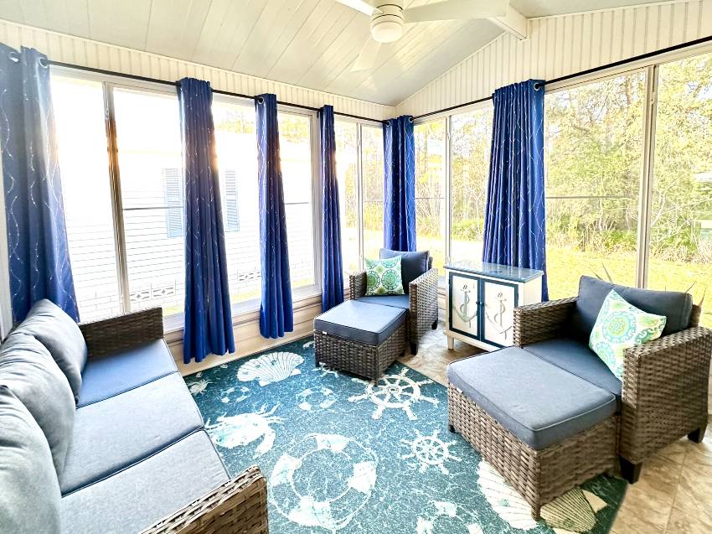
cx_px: 356
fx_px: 288
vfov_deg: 85.6
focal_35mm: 14
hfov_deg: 102.1
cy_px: 267
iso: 500
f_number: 2.2
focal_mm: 2.22
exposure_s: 1/60
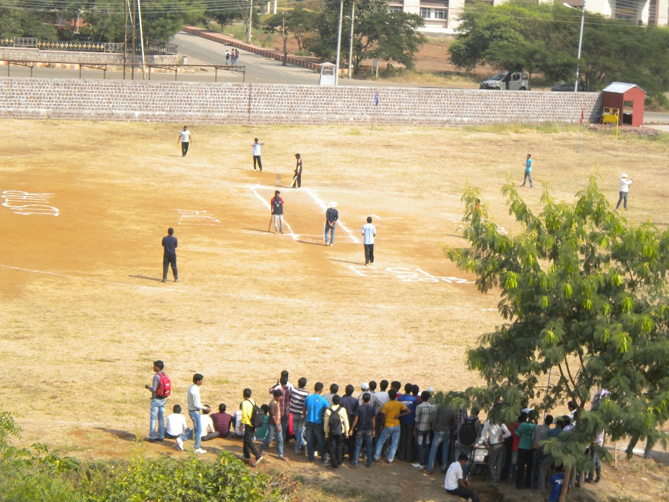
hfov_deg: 18.7
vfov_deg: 14.1
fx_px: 2030
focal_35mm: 105
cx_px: 334
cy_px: 251
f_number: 5.9
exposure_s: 1/208
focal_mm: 18.9
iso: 80
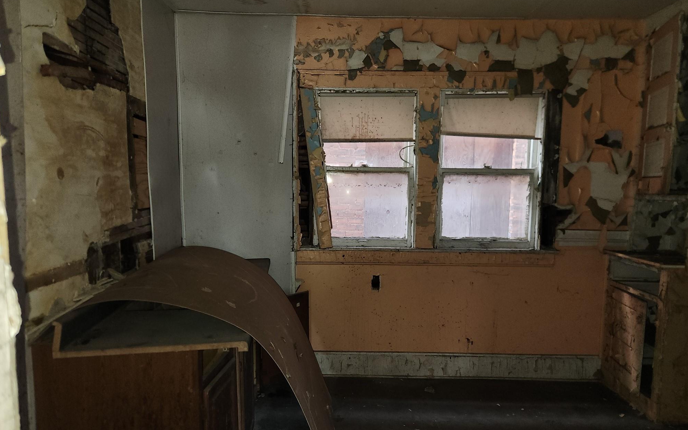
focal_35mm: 25
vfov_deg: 49.1
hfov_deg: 72.5
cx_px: 340
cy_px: 244
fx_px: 469
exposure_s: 1/15
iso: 125
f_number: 1.8
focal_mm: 5.4
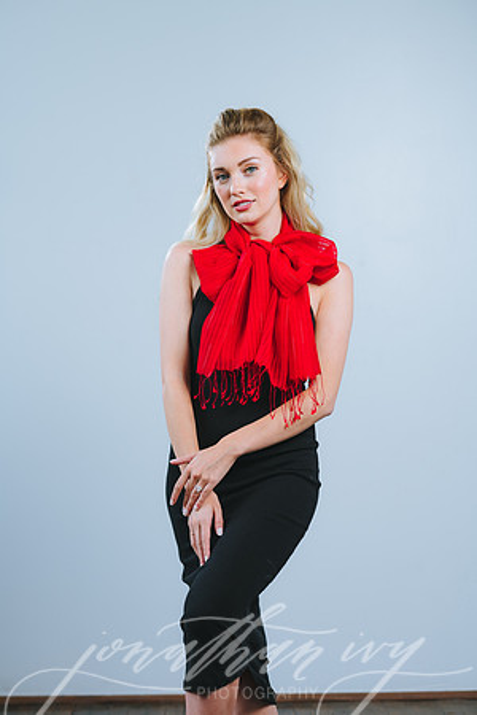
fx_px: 1689
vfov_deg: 23.9
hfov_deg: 16.1
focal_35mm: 85
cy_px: 358
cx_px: 238
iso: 100
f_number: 4
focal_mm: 85
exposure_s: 1/200
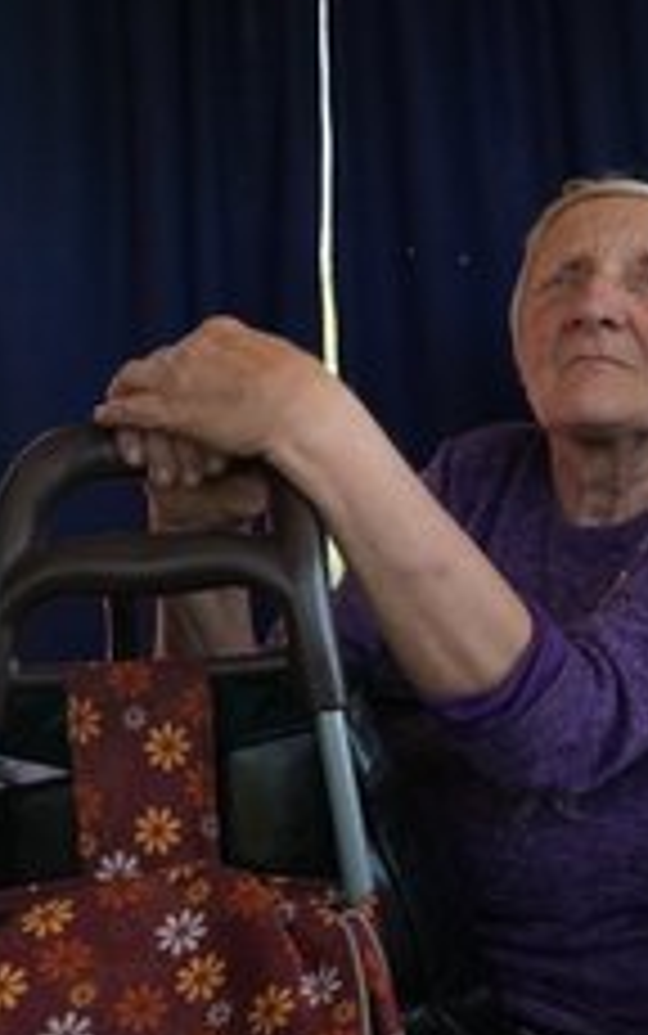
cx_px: 598
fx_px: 1750
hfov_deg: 20.5
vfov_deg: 33.0
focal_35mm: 62
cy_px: 524
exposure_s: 1/160
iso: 4000
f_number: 5.6
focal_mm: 35
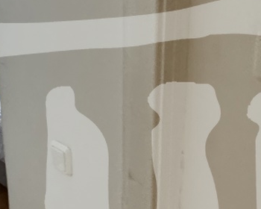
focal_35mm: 75
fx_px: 579
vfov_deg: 20.3
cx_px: 98
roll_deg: +1.0
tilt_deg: -21.9
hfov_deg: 25.3
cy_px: 144
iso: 500
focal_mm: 2.22
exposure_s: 1/50
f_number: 2.2
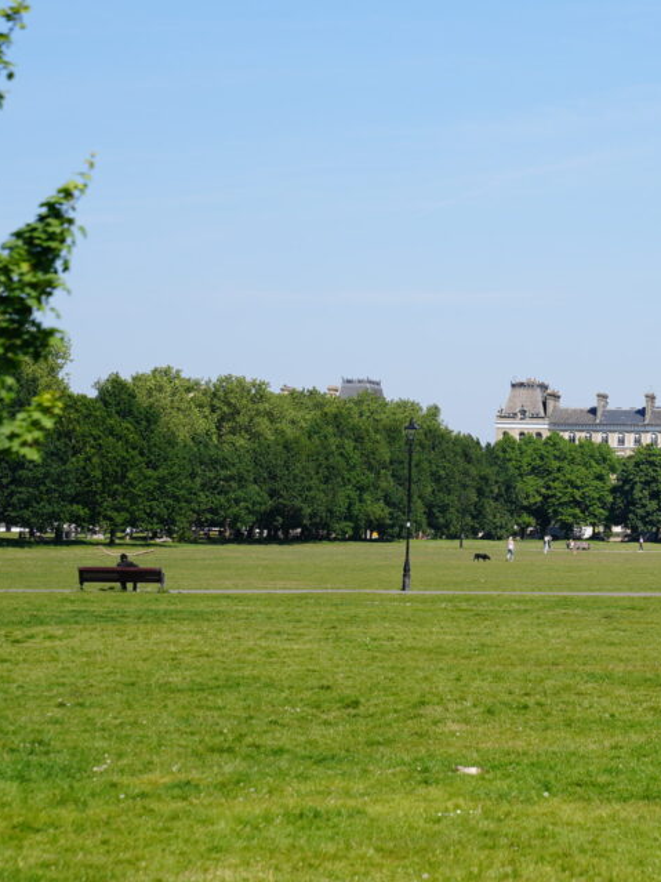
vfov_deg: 18.2
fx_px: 2751
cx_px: 654
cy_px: 438
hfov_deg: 13.5
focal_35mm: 108
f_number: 5
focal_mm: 70
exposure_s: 1/400
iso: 80
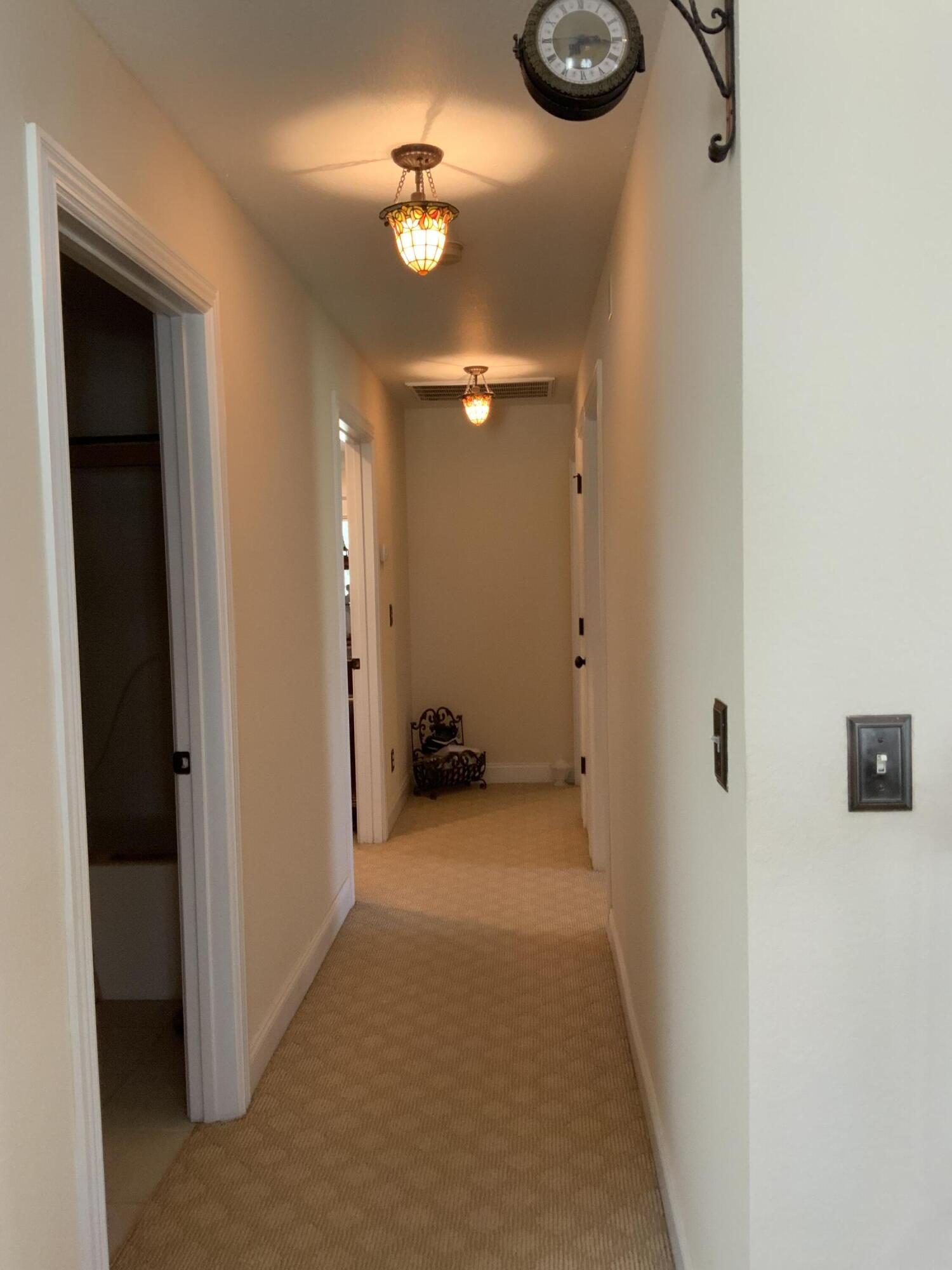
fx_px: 1063
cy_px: 635
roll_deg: +1.0
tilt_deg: -3.6
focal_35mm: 29
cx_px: 476
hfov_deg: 48.2
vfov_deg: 61.7
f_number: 1.8
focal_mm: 3
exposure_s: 1/60
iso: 160
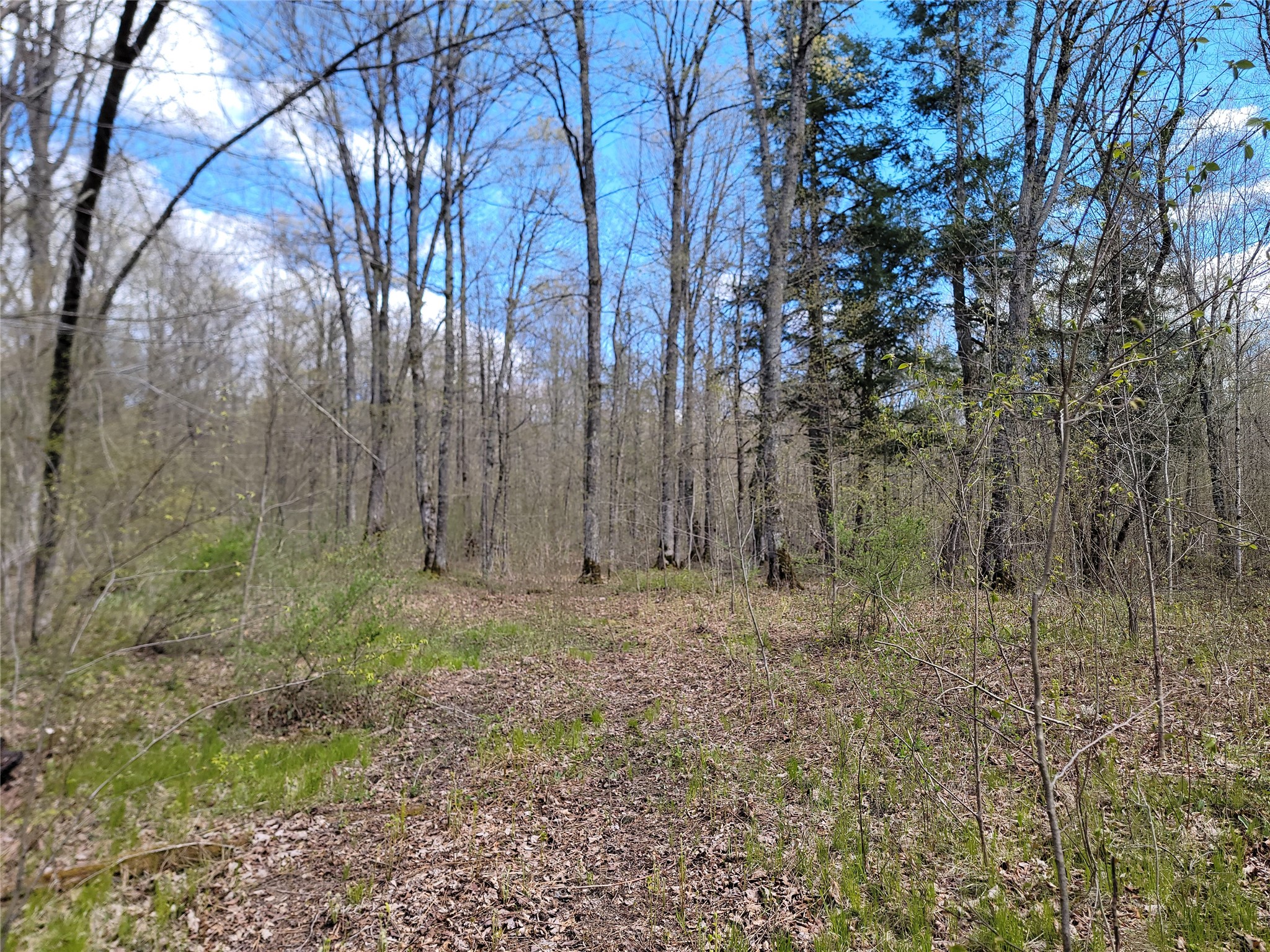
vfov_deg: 56.8
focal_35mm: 24
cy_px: 476
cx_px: 635
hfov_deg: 71.6
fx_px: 881
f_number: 1.8
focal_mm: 6.7
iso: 16
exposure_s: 1/228
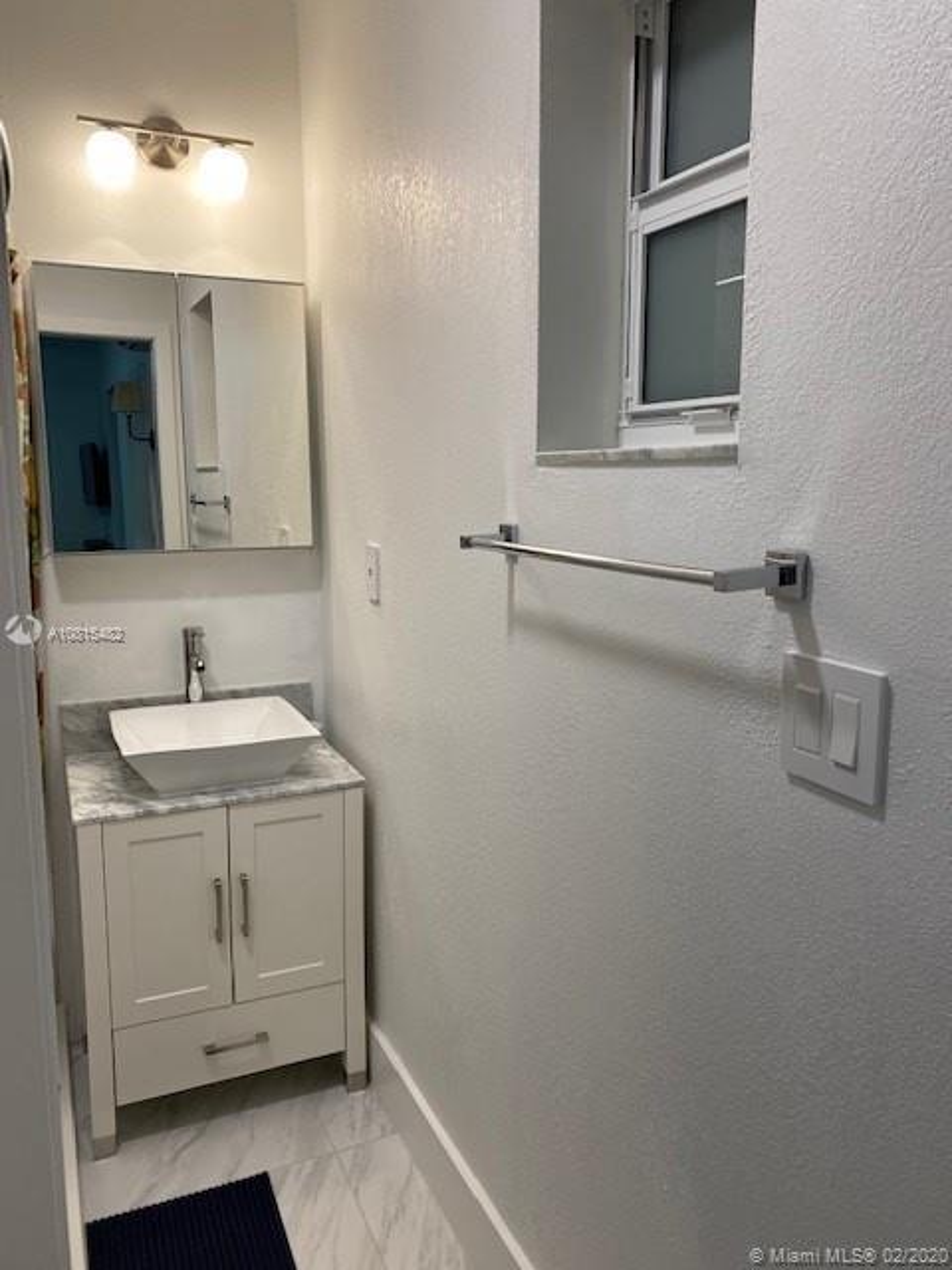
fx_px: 953
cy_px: 635
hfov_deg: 53.1
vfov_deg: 67.3
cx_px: 476
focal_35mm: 26
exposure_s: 1/60
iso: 64
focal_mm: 4.25
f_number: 1.8
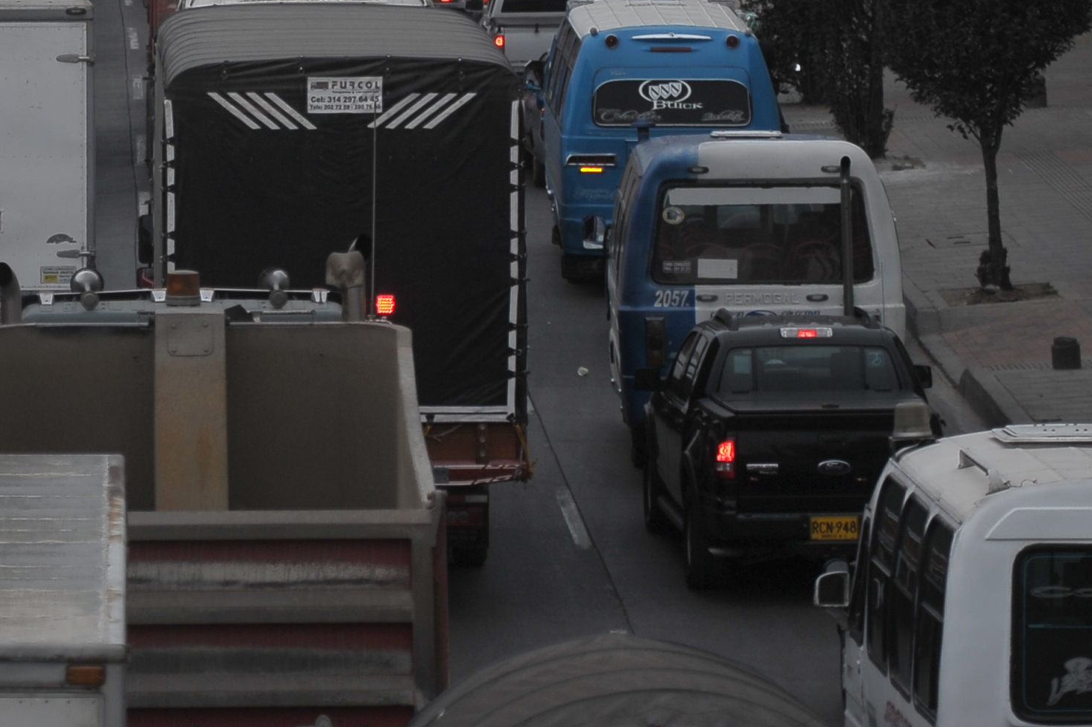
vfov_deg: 4.1
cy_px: -154
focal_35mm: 334
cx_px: -21
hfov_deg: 6.2
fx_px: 10126
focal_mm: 116
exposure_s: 1/4000
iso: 200
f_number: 2.8
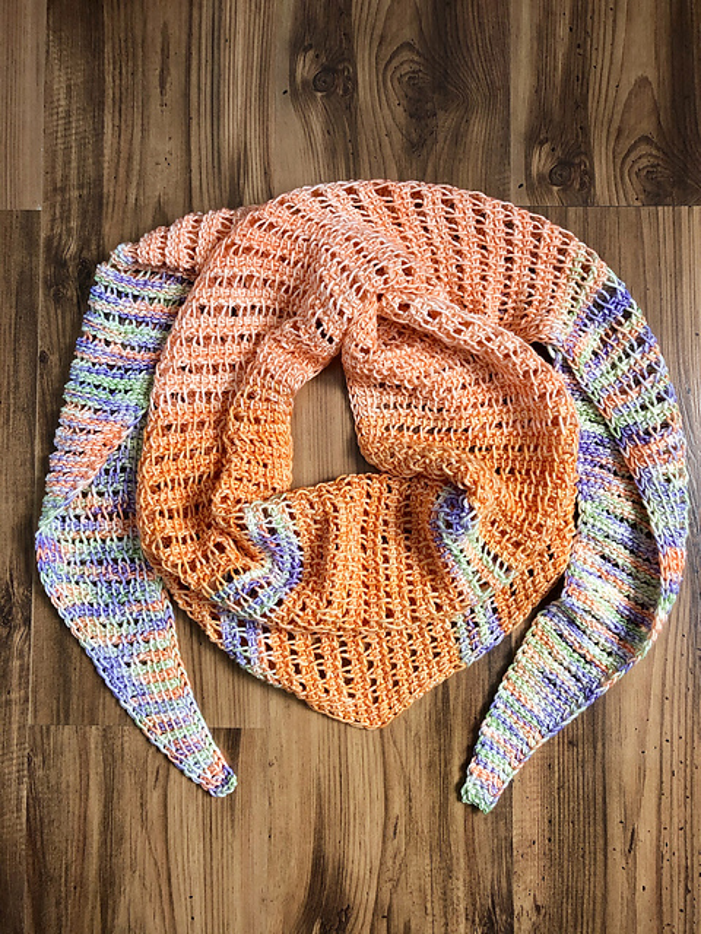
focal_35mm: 28
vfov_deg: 63.4
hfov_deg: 49.7
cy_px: 467
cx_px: 350
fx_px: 756
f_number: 1.8
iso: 40
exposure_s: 1/24
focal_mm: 3.99
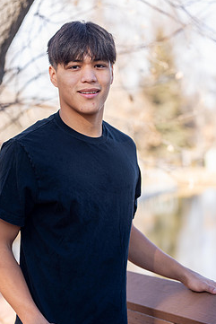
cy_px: 169
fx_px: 953
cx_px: 90
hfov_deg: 12.9
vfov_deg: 19.3
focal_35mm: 106
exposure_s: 1/200
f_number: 3.2
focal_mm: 85
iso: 31
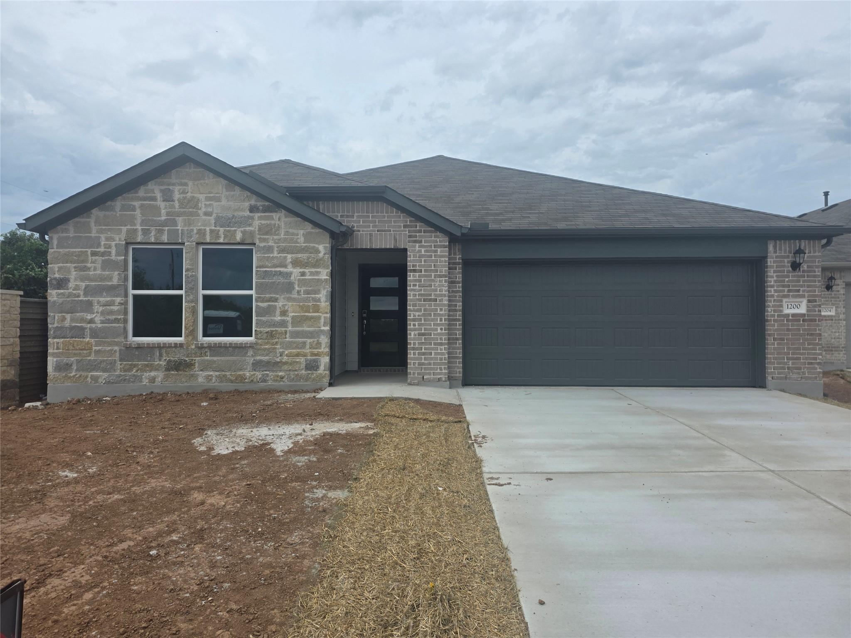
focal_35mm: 23
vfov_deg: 58.9
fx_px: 565
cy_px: 319
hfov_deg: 73.9
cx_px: 426
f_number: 1.7
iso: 64
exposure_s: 1/7944
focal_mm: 6.25
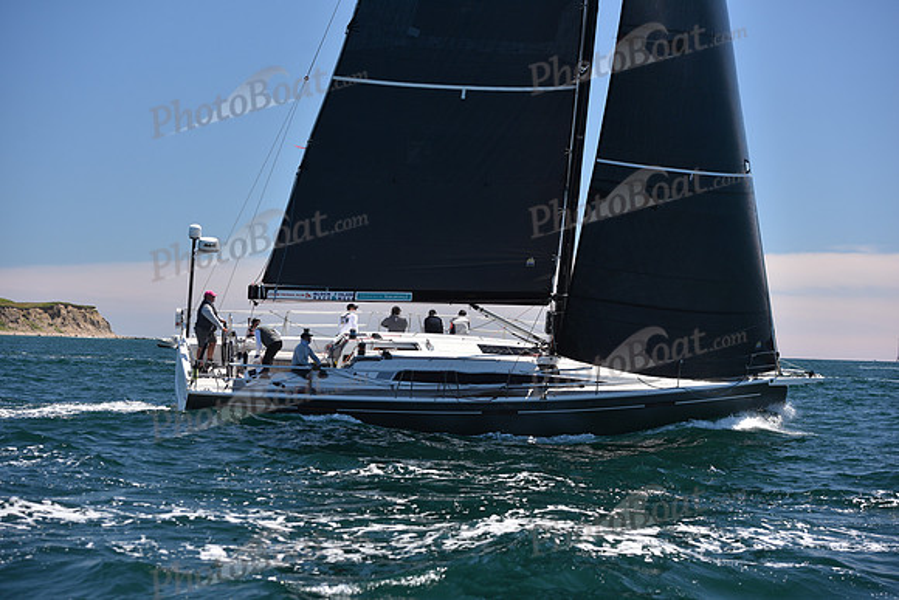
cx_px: 450
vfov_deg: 19.5
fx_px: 1748
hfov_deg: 28.8
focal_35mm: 70
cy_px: 300
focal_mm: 70
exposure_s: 1/800
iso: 250
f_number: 4.5
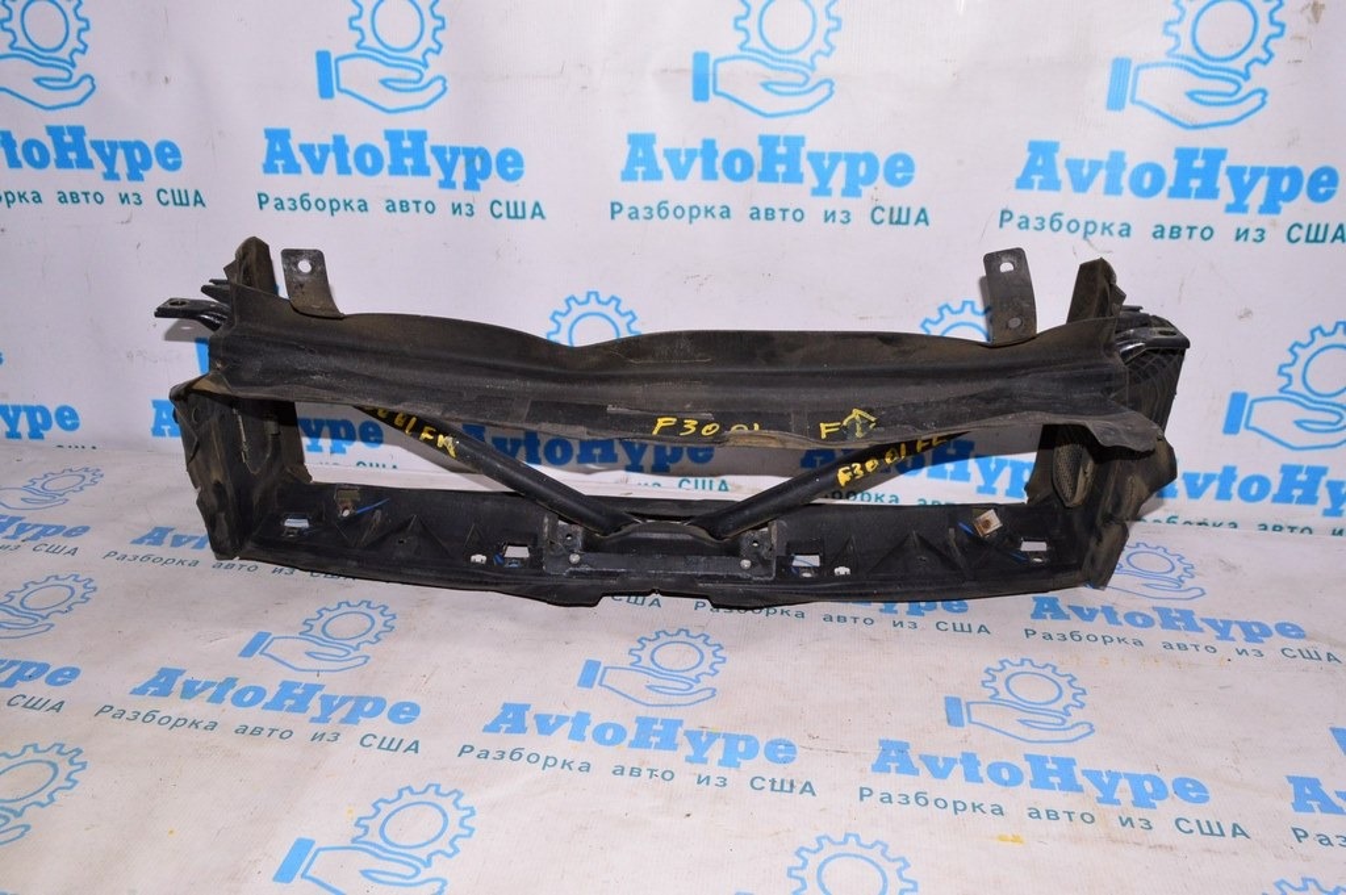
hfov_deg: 62.0
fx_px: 1121
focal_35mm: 30
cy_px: 448
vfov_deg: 43.5
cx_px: 673
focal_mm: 20
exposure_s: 1/200
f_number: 8
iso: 1600
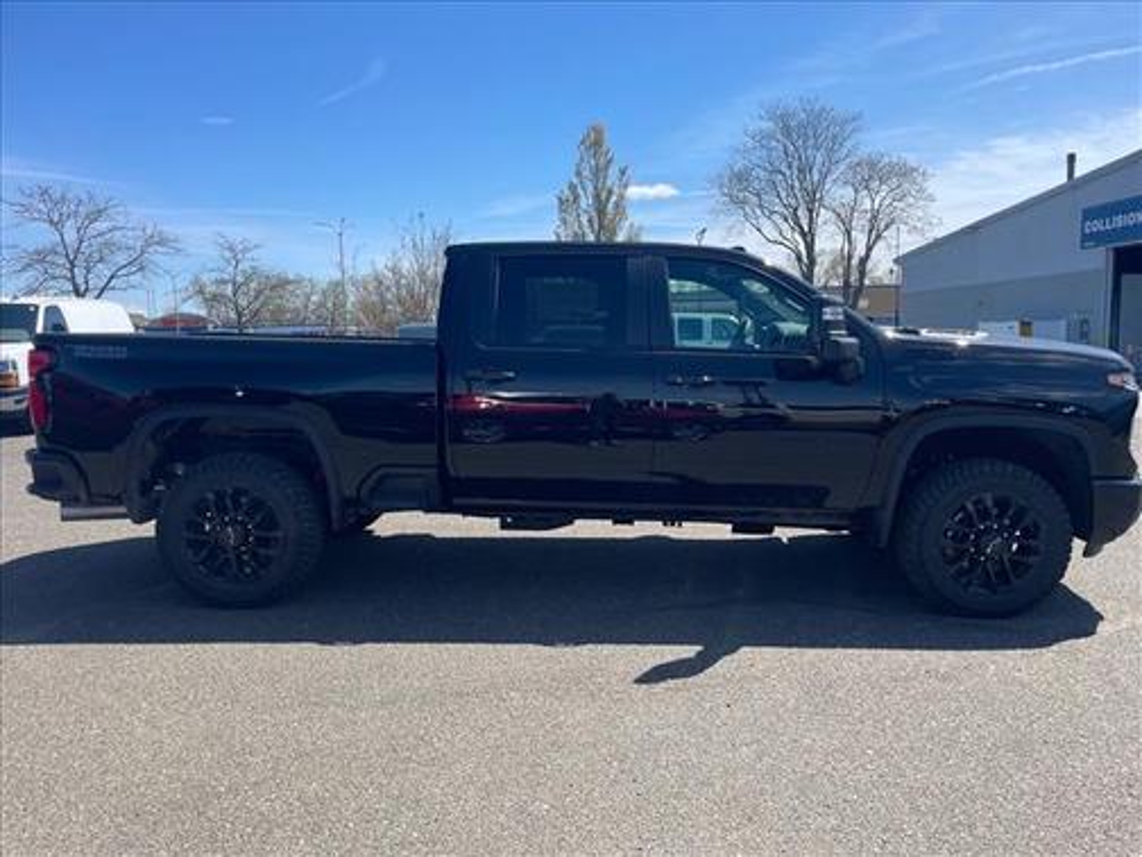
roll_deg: -0.2
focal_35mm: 26
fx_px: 858
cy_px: 428
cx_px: 571
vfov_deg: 53.1
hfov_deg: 67.3
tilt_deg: -5.1
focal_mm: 4.2
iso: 32
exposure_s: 1/2353
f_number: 1.6
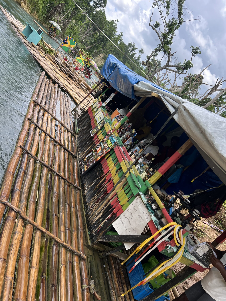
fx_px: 226
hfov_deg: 53.1
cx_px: 113
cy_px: 150
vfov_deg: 67.3
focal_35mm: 26
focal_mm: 5.7
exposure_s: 1/758
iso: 50
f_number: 1.5
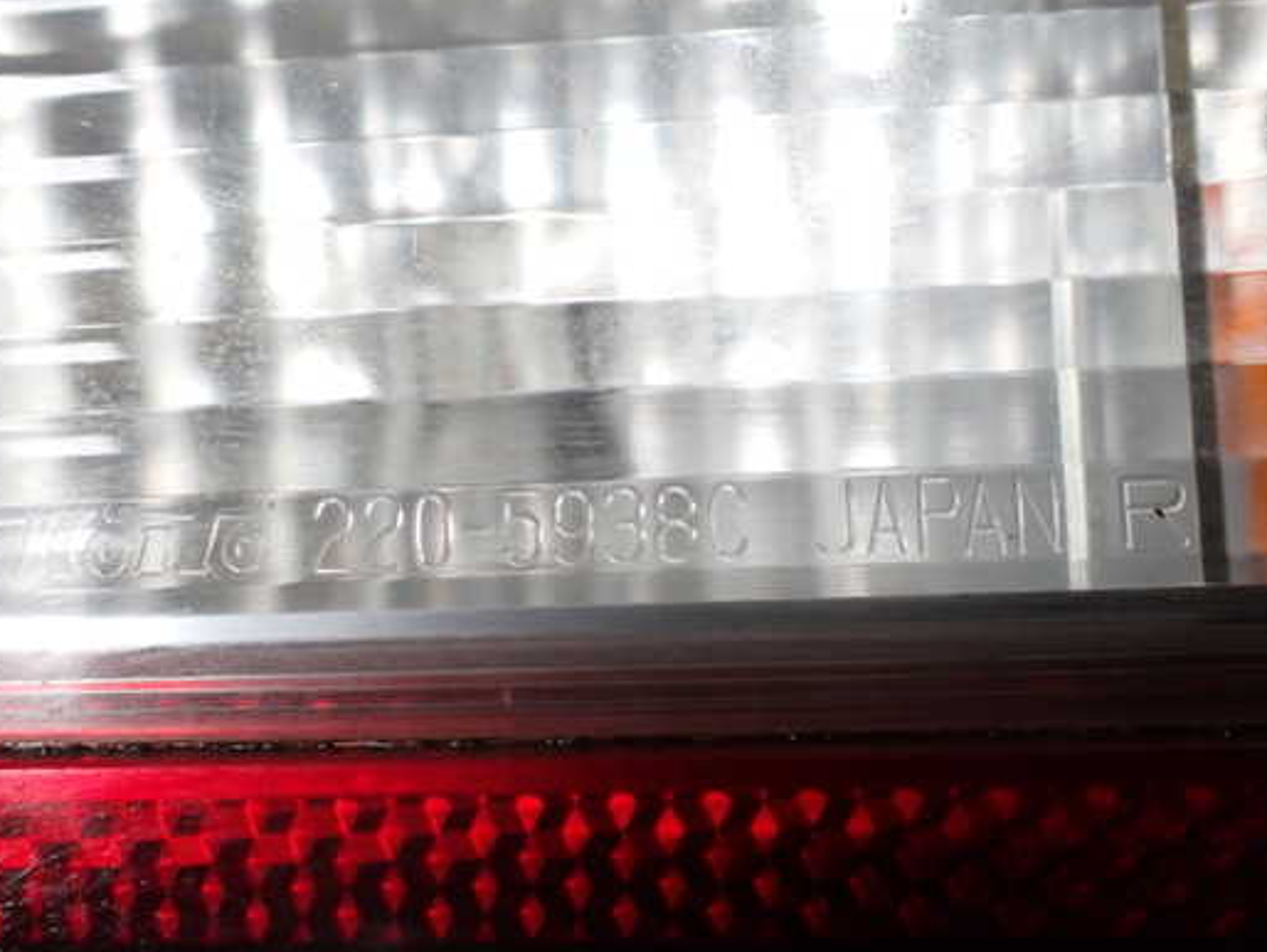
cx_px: 624
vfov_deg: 40.7
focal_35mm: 35
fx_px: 1282
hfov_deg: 52.6
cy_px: 466
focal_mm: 5.4
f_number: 2.3
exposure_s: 1/125
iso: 400
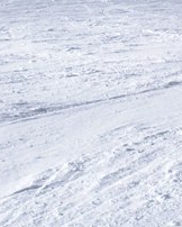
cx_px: 172
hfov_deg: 8.7
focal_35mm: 178
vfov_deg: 10.7
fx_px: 1197
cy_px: 0
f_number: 5.6
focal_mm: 6.3
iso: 64
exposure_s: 1/613
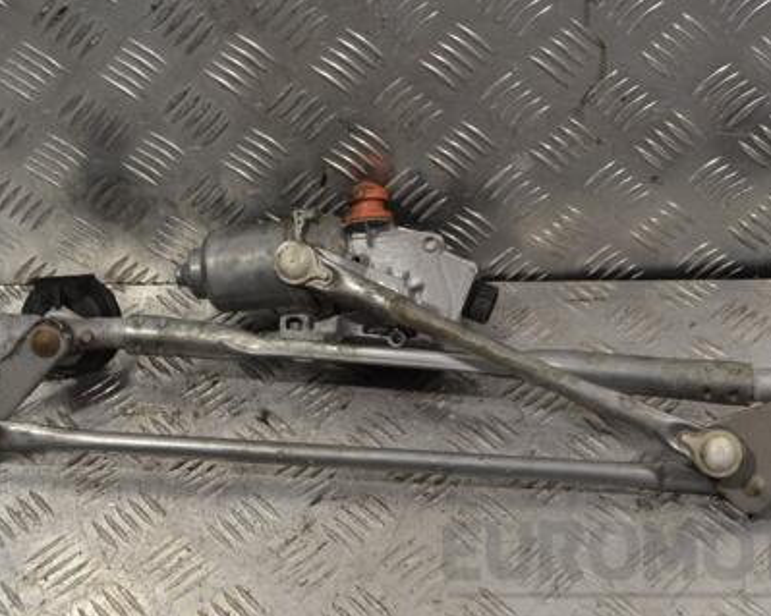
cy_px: 294
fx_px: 1255
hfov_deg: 34.2
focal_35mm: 55
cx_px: 406
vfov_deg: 27.6
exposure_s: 1/125
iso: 400
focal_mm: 26
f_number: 5.6
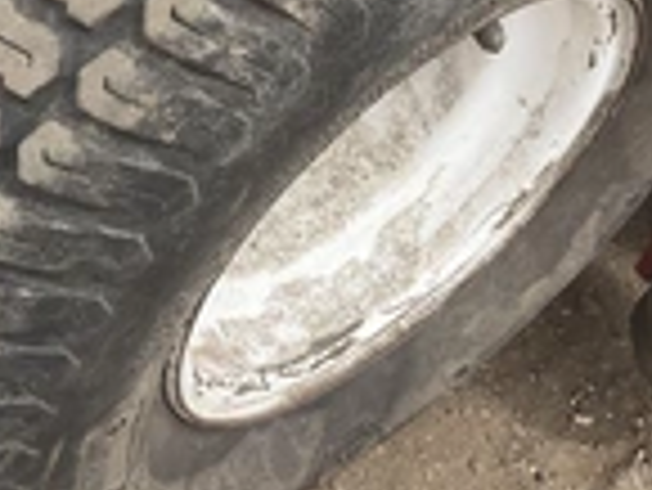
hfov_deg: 24.3
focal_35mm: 80
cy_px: -9
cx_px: 229
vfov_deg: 18.0
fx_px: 1508
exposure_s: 1/606
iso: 25
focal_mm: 3
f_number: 1.8
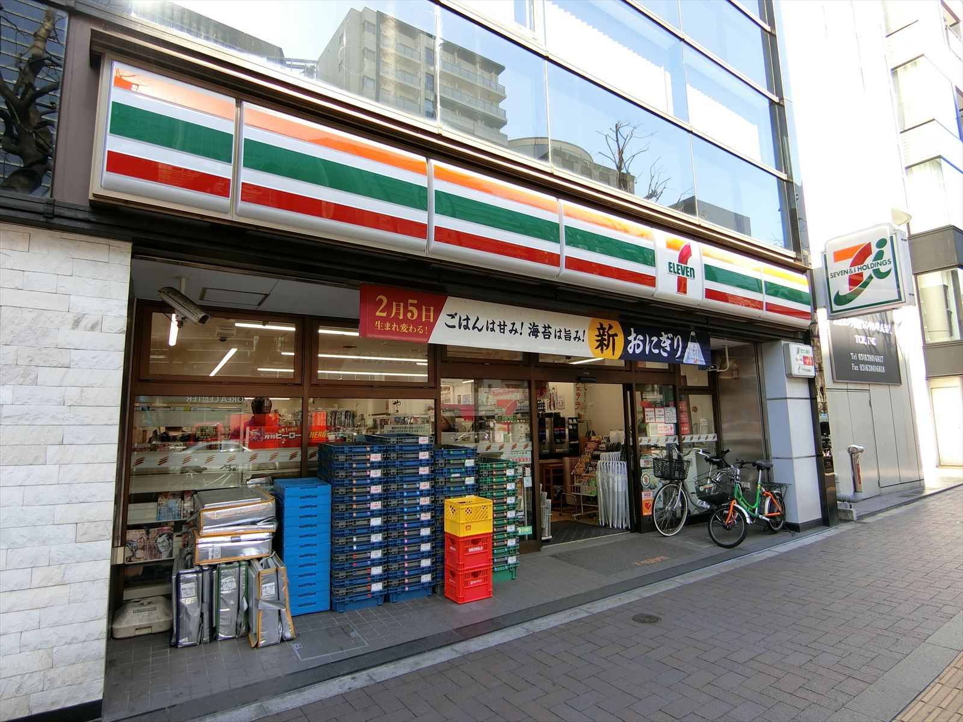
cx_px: 482
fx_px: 529
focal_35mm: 19
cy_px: 361
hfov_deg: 84.7
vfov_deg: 68.7
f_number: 2.7
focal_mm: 4.06
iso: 80
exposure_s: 1/160
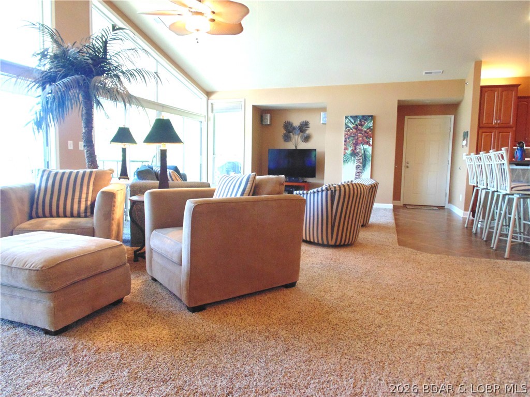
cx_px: 265
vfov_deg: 61.1
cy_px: 198
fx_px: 337
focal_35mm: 22
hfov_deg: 76.4
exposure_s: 1/30
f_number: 3.1
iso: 320
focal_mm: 4
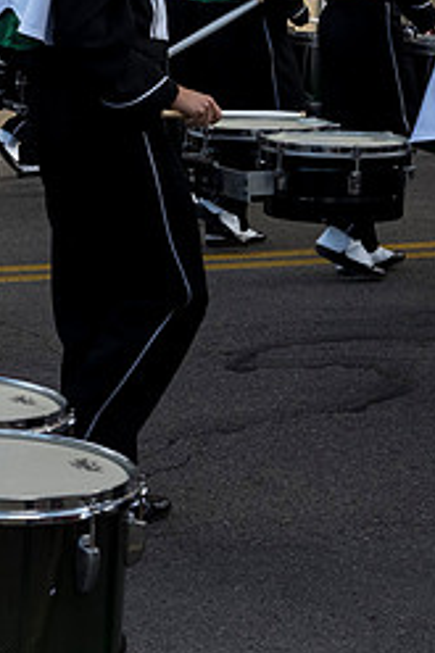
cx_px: -250
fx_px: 1742
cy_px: 262
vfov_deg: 21.2
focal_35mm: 96
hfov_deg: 13.3
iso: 400
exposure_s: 1/320
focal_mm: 27
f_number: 7.1
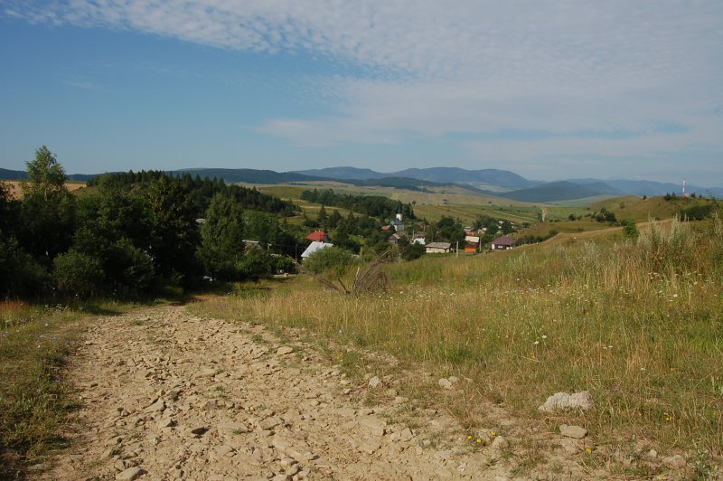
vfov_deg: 47.9
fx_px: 542
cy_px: 240
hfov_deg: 67.4
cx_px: 362
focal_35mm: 27
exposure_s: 1/80
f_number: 22
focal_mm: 18
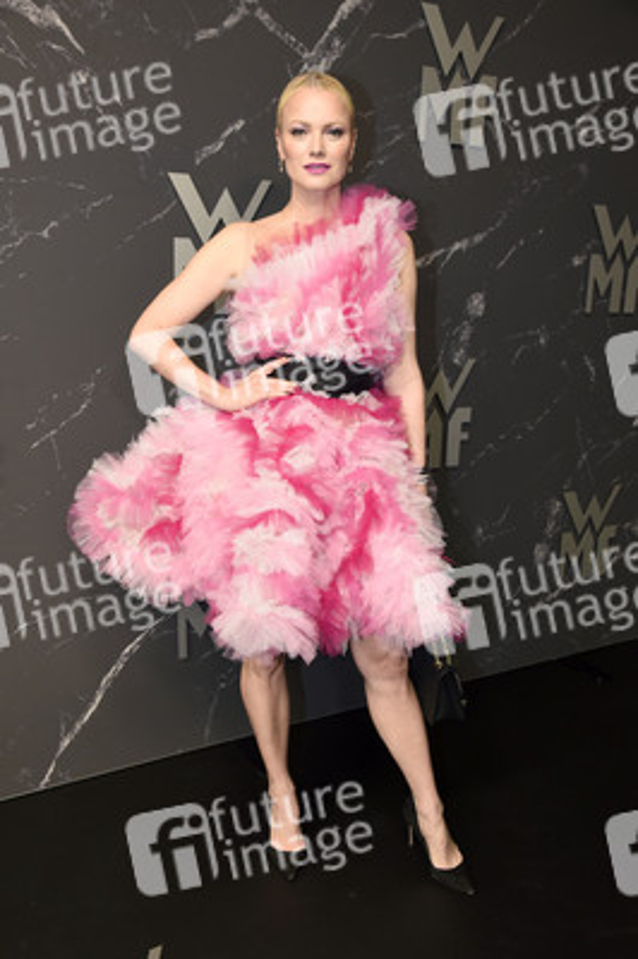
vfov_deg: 58.8
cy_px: 480
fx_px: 852
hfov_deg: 41.0
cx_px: 319
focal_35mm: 32
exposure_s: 1/80
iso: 2000
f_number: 6.3
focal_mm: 32
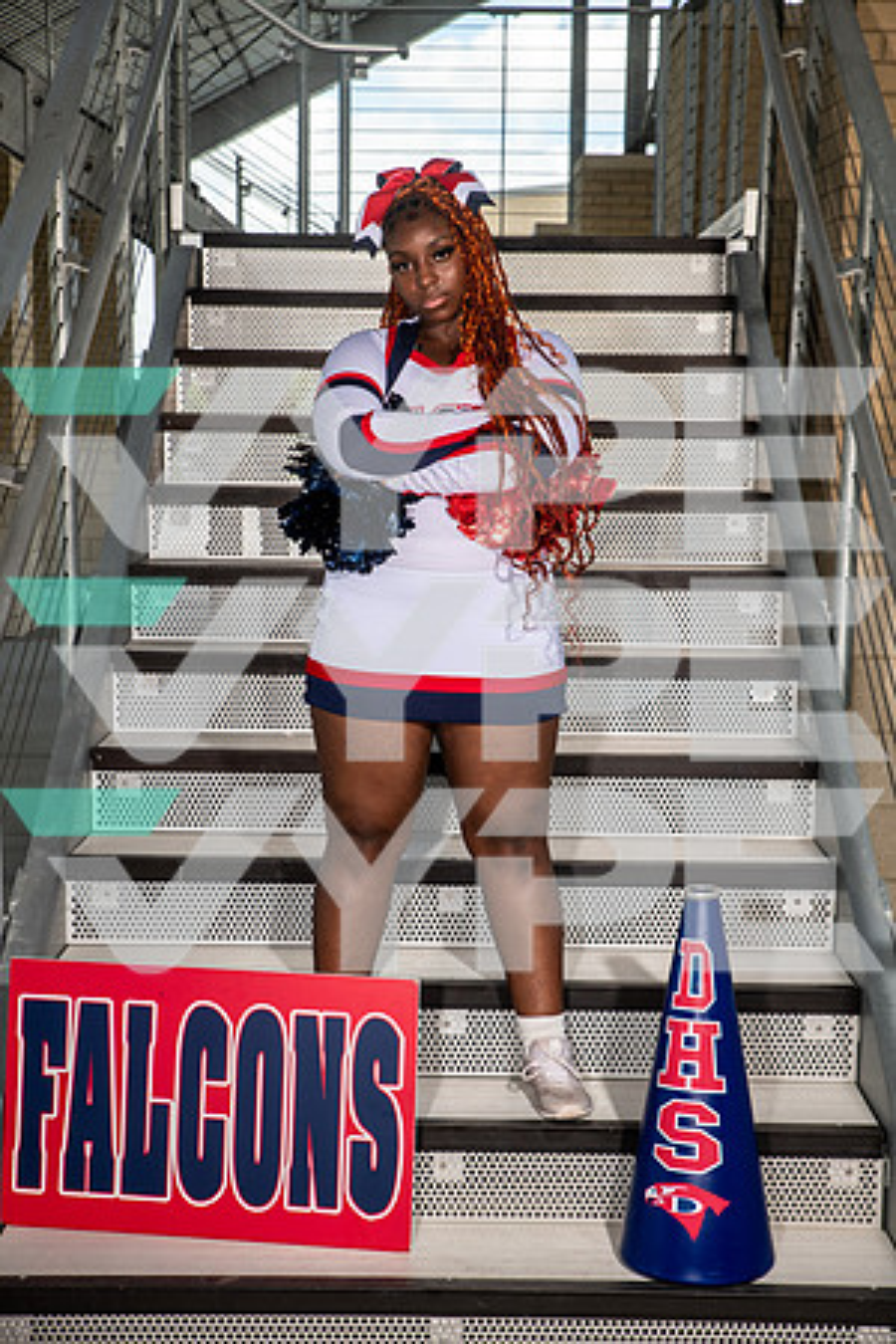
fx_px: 2240
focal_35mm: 60
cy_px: 672
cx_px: 448
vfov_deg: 33.4
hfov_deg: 22.6
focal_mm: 60
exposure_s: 1/320
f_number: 7.1
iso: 200
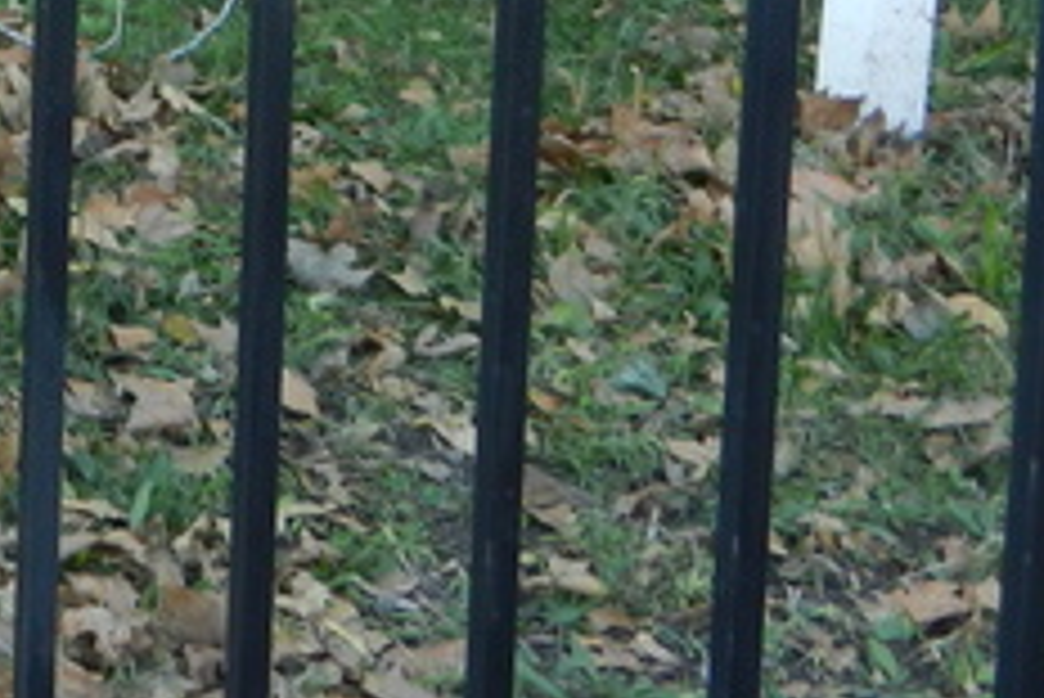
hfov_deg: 16.2
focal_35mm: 117
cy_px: -540
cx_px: -436
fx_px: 3395
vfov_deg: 11.0
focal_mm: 5.9
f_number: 3.8
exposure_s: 1/60
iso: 160
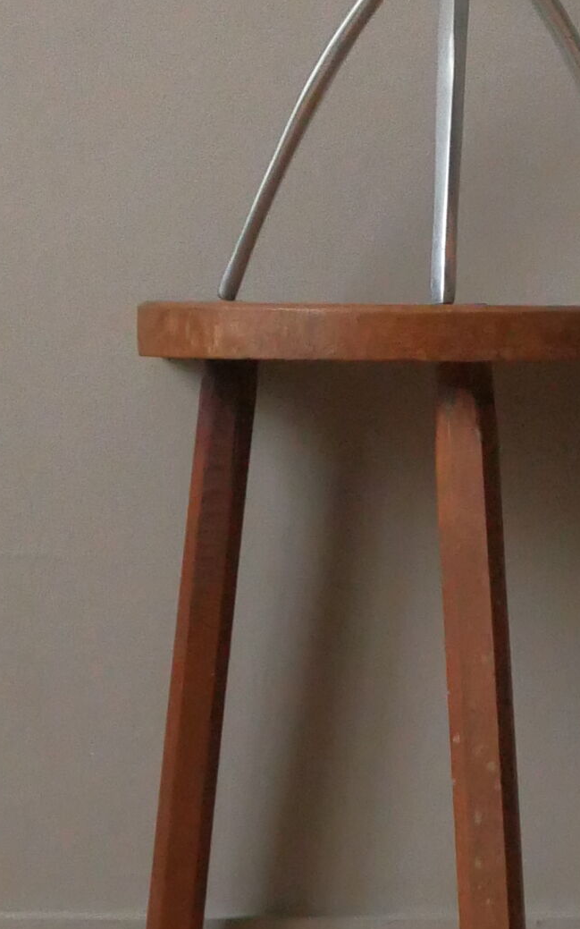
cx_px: 528
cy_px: 69
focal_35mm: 150
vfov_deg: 13.8
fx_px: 3795
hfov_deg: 8.7
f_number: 3.9
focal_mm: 16
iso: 2000
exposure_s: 1/60
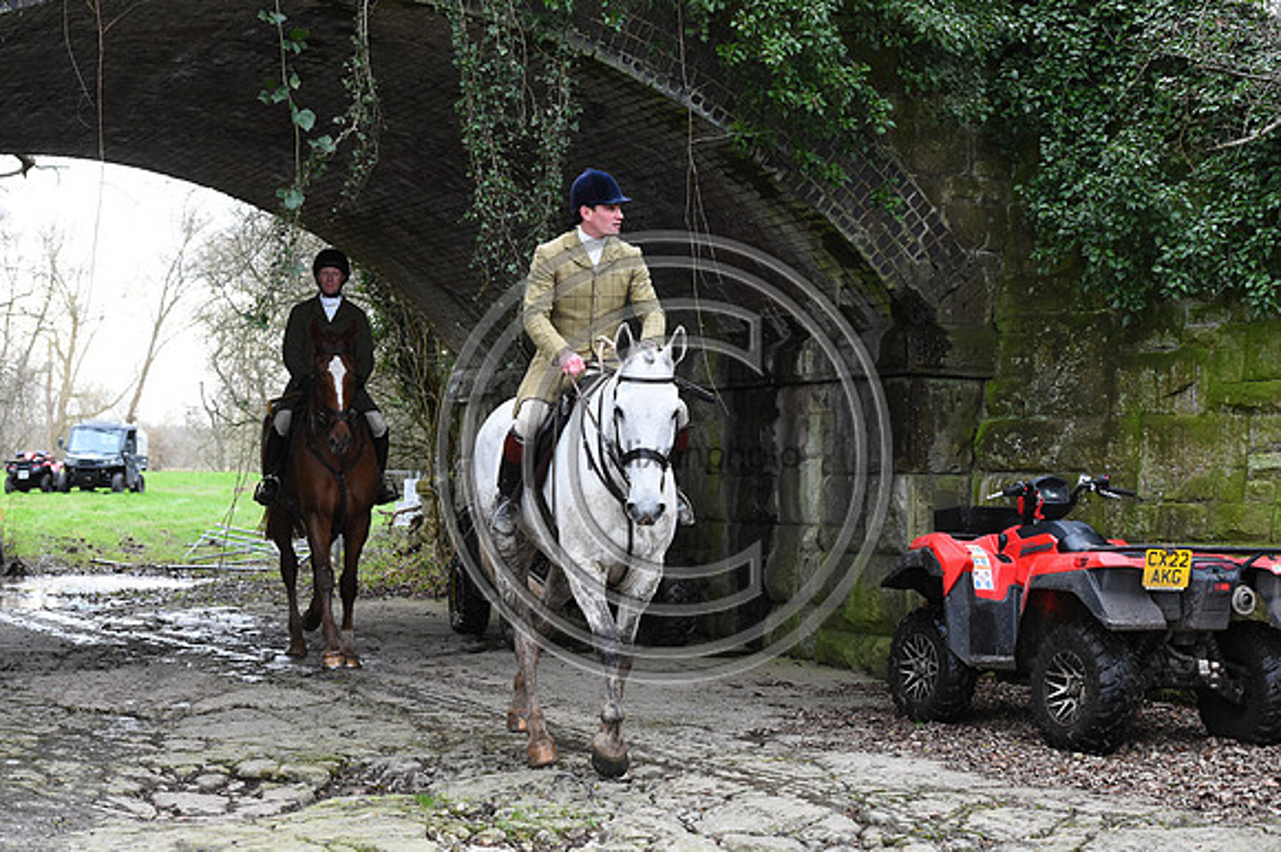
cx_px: 640
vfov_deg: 19.4
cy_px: 426
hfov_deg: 28.9
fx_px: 2489
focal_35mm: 70
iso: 5000
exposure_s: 1/1250
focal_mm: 70
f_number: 5.6
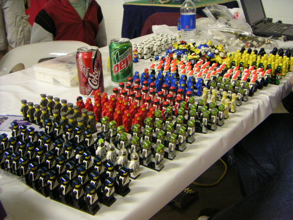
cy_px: 110
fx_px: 313
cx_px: 146
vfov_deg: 38.7
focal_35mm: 37
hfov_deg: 50.1
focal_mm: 4.8
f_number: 2.8
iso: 400
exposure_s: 1/20
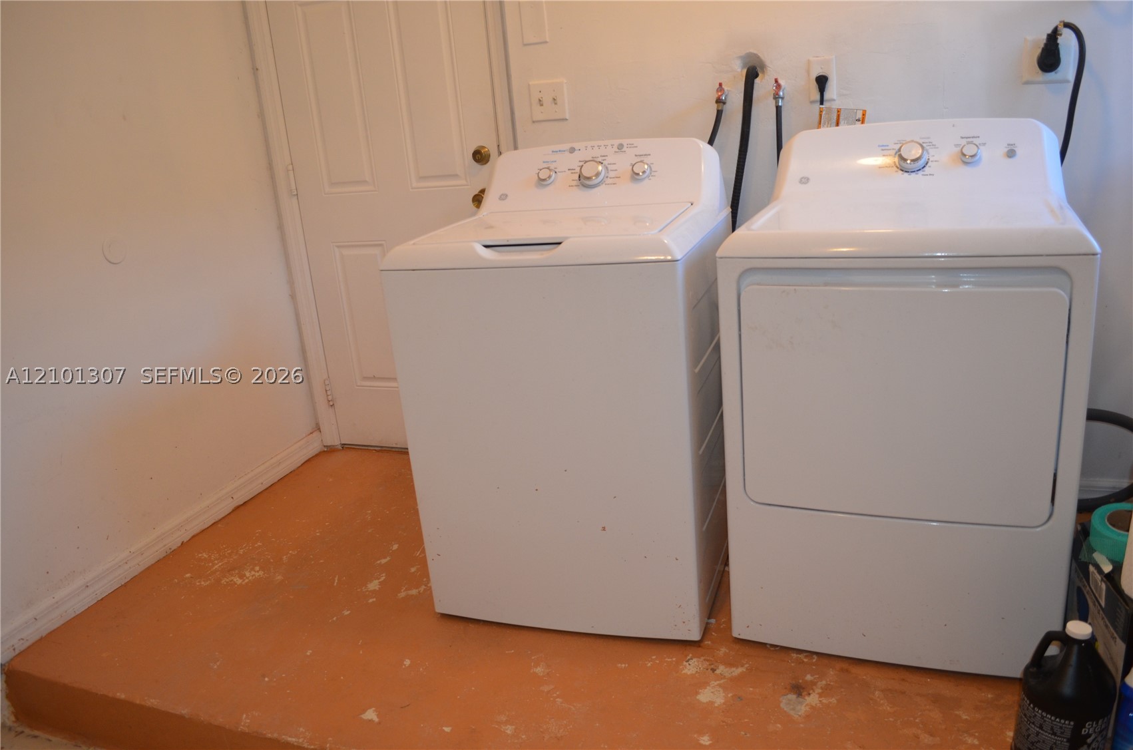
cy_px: 375
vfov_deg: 47.7
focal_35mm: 27
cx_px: 566
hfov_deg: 67.5
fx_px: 848
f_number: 3.5
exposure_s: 1/60
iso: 720
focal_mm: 18
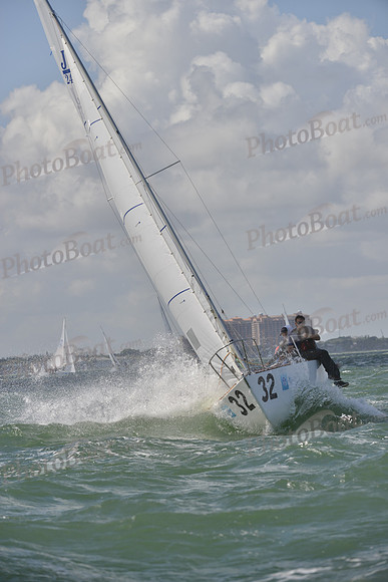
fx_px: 3231
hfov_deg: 6.9
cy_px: 291
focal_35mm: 200
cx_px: 194
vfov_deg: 10.3
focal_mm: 200
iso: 280
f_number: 7.1
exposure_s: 1/1600
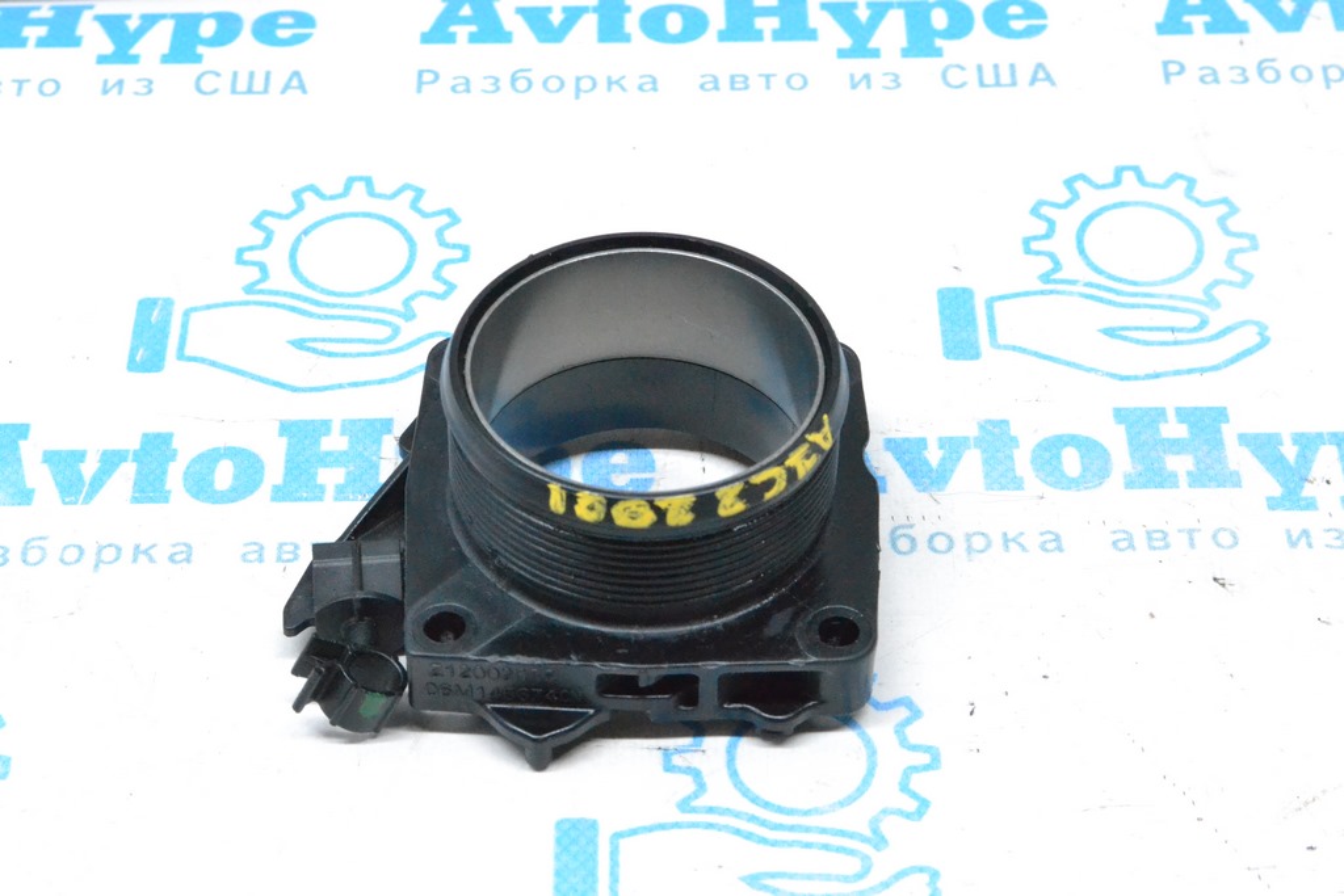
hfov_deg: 24.6
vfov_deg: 16.6
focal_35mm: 82
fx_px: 3080
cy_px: 448
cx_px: 672
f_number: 10
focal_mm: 55
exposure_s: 1/125
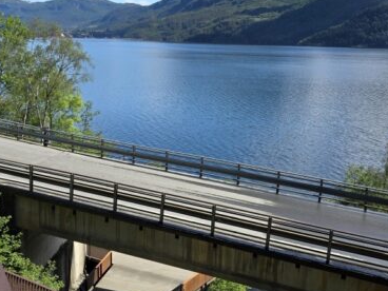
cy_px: 146
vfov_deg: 30.3
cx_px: 225
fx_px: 538
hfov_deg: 39.6
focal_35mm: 48
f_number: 1.7
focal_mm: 6.3
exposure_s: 1/701
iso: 12
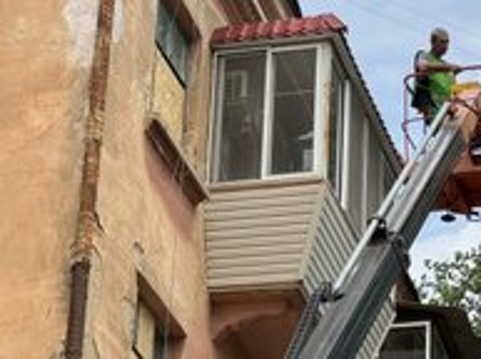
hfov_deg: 12.3
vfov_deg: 9.2
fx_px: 2219
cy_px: 175
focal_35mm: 160
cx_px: 359
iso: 25
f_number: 2.8
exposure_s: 1/433
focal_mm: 9
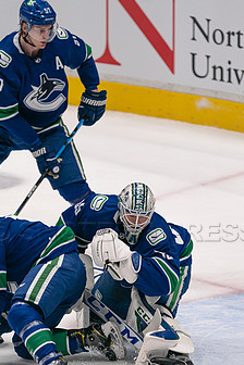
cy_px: 227
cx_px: 129
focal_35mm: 804
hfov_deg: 1.7
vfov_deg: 2.6
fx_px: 8173
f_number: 4
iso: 2500
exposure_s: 1/3200
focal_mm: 600
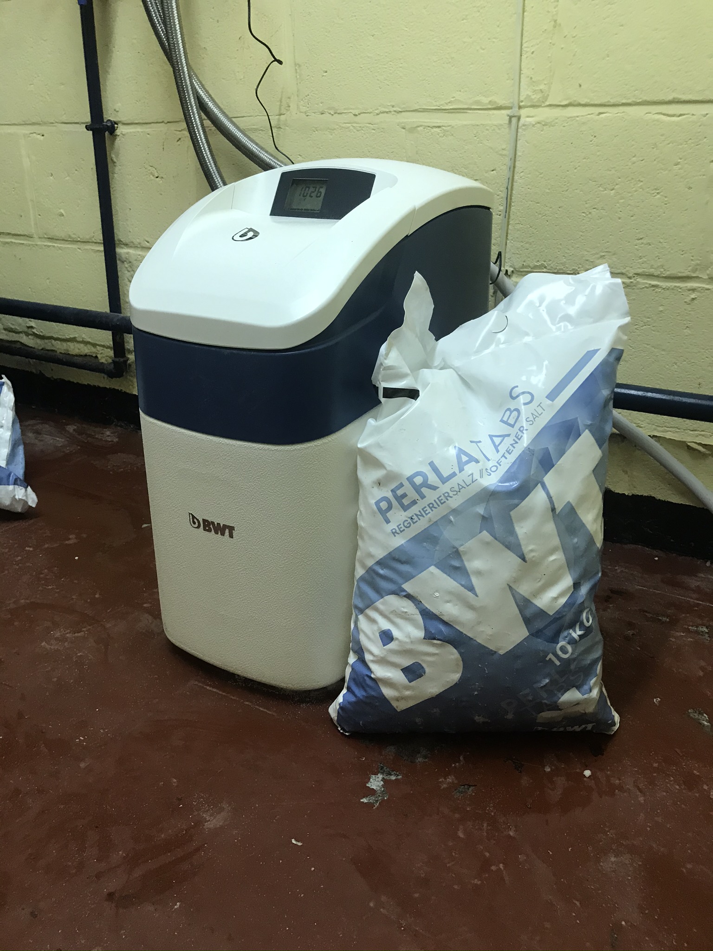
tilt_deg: -20.1
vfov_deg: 63.4
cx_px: 356
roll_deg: +0.8
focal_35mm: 28
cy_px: 476
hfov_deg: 49.7
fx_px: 769
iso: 50
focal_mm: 3.99
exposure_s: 1/17
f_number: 1.8
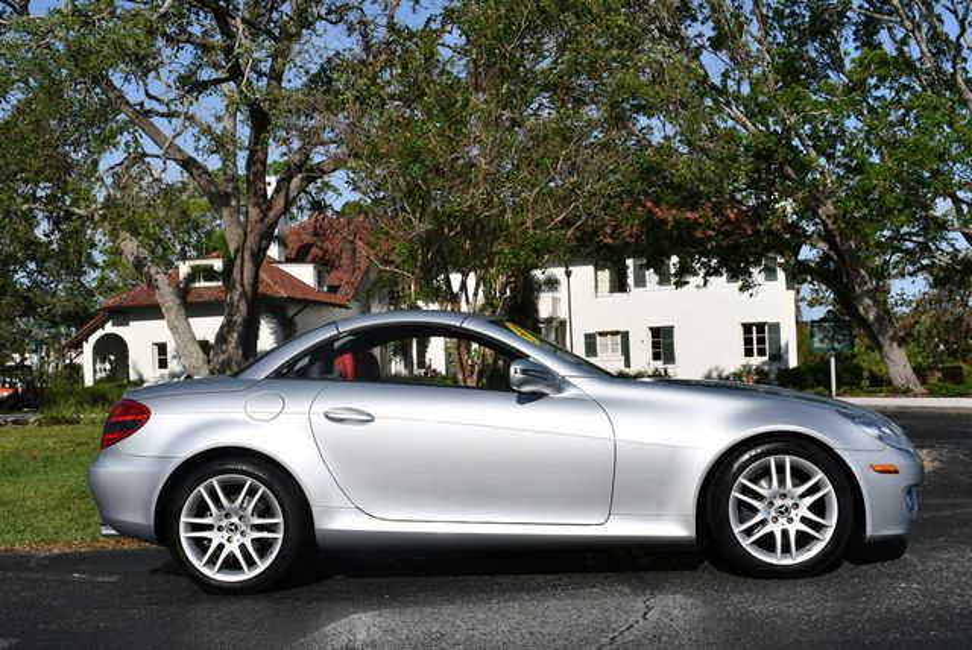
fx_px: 1243
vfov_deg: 29.3
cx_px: 486
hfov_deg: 42.7
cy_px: 325
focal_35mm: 46
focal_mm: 23
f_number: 10
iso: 100
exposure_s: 1/400
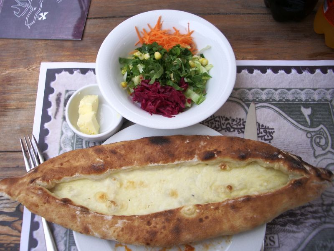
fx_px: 338
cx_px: 167
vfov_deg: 40.7
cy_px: 126
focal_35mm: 35
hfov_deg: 52.6
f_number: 2.6
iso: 50
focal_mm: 5.8
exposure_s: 1/100
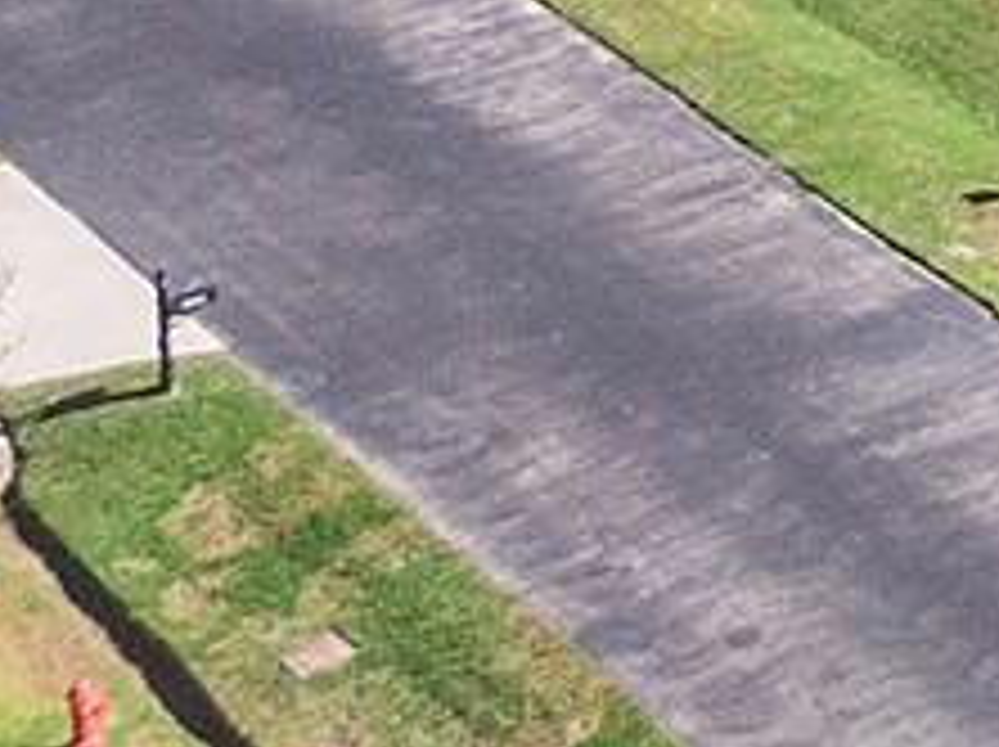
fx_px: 4987
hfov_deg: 9.1
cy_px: -1519
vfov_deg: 7.5
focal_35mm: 173
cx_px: 3015
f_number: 2.8
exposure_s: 1/1250
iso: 100
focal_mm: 4.39
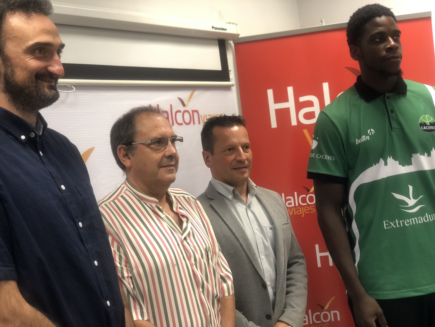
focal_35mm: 52
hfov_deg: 36.8
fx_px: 653
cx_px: 218
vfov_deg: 28.0
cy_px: 164
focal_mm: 6
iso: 125
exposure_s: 1/33
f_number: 2.4
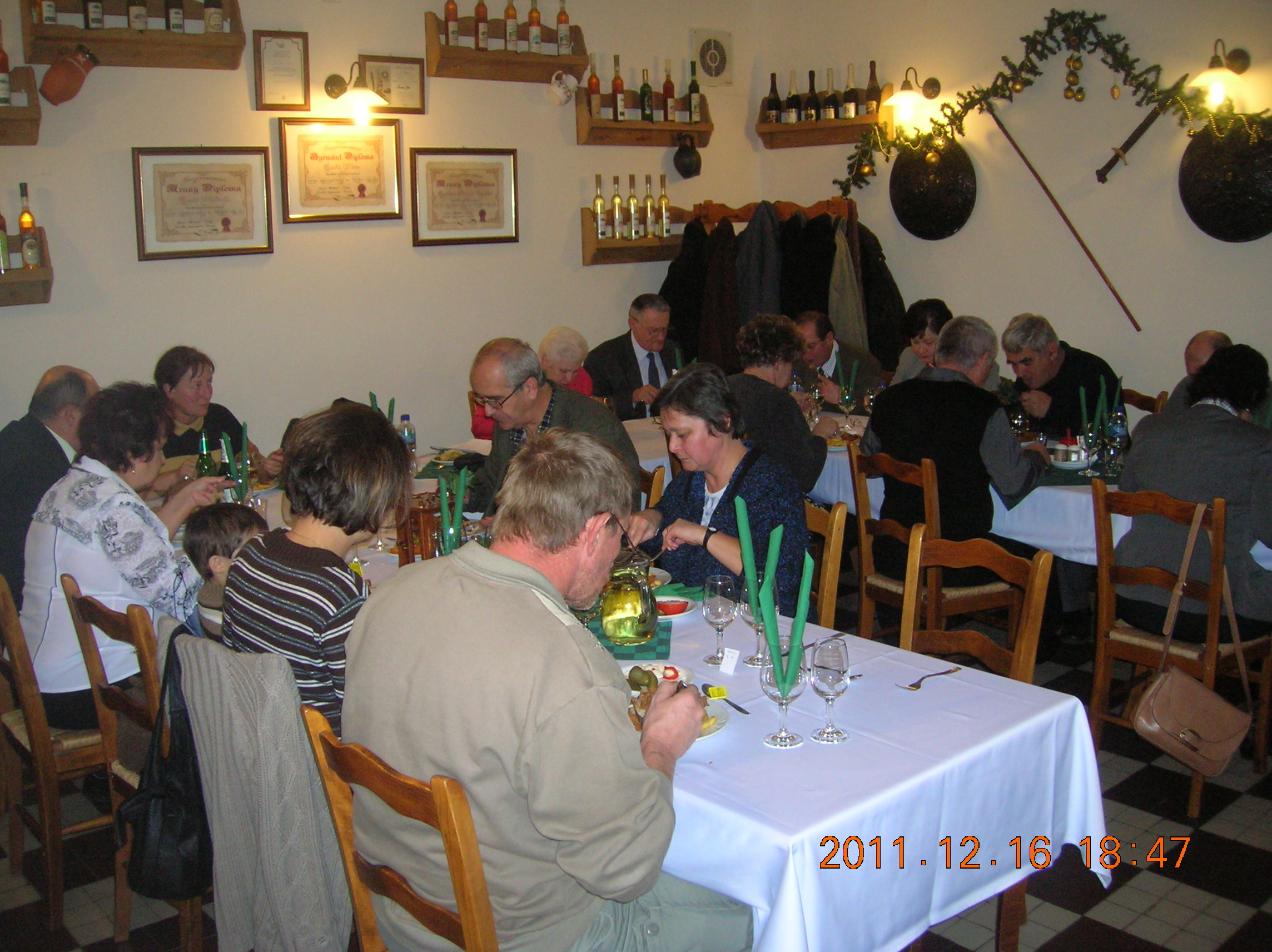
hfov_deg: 54.0
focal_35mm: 34
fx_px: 1248
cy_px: 476
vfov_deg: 41.7
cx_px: 636
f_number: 2.9
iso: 160
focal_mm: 5.7
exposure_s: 1/60.1
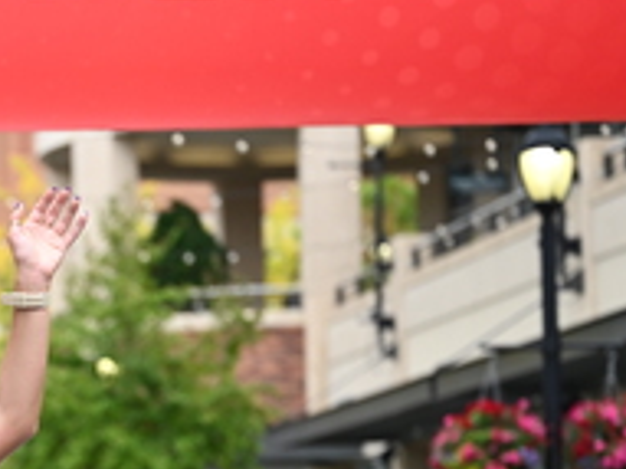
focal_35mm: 194
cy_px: 556
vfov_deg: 7.6
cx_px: -141
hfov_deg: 10.0
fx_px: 3506
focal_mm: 70
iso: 640
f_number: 2.8
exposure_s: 1/2000
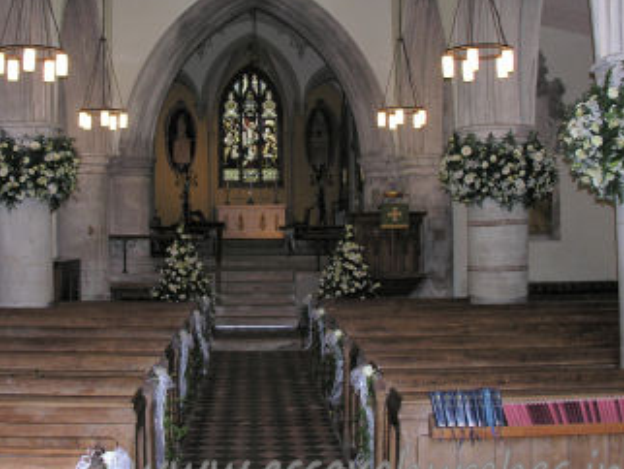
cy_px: 187
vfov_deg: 29.1
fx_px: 902
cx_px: 258
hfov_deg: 38.0
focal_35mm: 50
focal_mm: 8.9
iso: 122
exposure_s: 1/60.1
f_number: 2.8
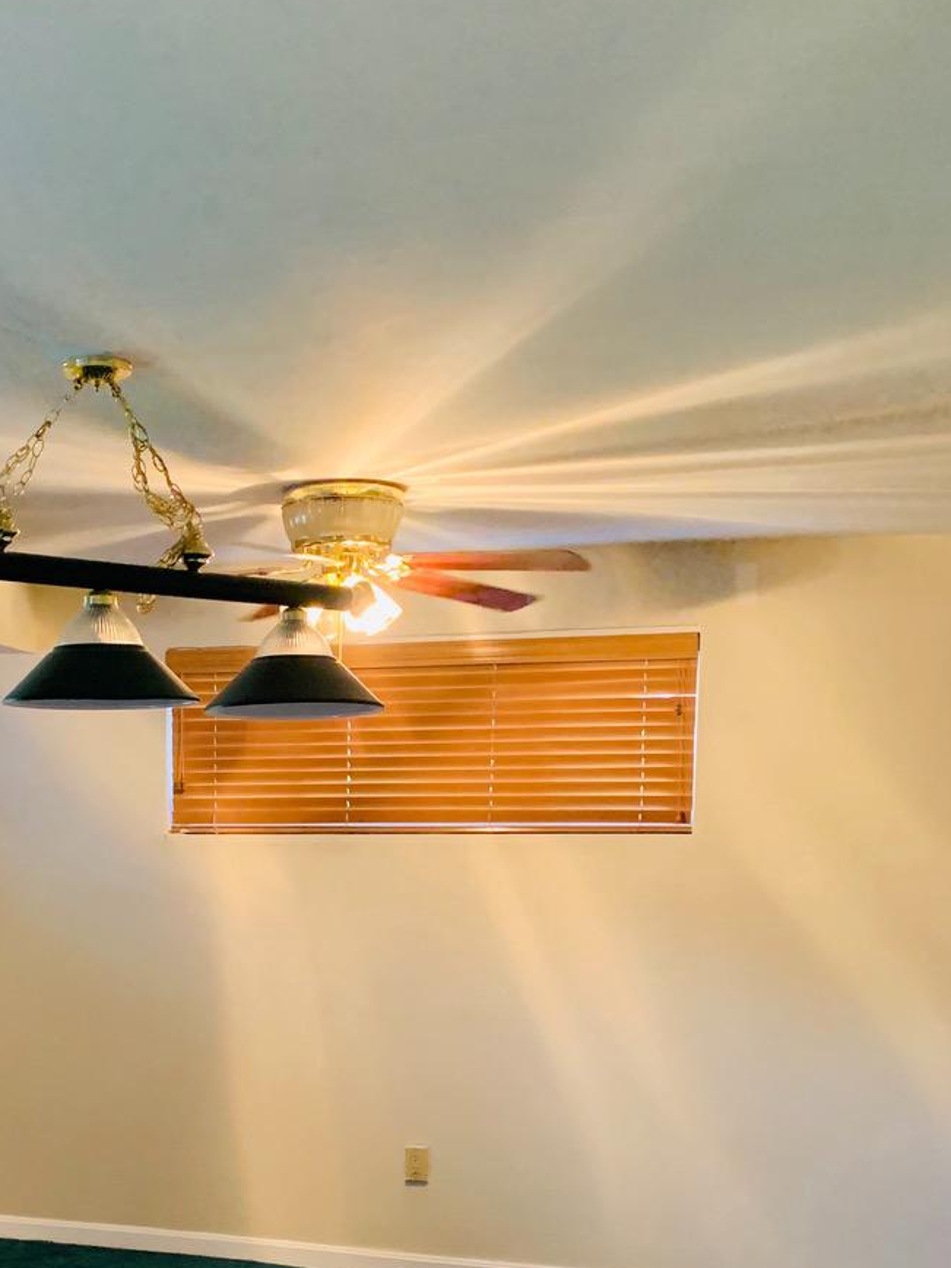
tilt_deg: -4.9
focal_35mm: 46
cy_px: 963
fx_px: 1685
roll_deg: +0.0
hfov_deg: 30.6
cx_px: 159
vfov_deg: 40.0
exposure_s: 1/40
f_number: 1.8
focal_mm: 4.25
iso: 400
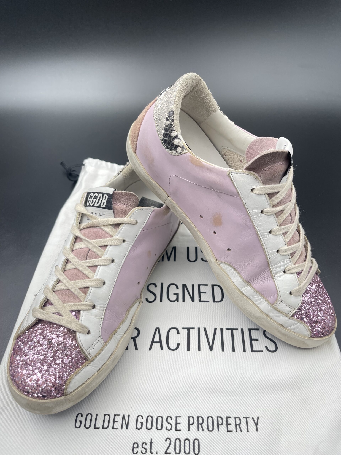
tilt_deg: -45.3
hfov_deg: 53.1
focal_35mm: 26
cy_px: 228
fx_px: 341
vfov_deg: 67.3
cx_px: 170
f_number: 1.6
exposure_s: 1/205
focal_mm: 5.1
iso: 32
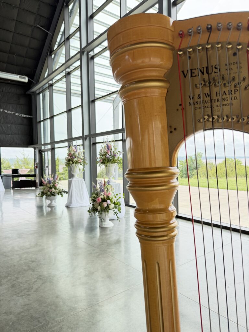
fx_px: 230
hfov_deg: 56.8
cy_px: 166
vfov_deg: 71.6
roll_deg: +0.2
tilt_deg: -1.7
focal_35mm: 24
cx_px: 124
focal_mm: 6.76
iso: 80
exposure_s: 1/291
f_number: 1.78
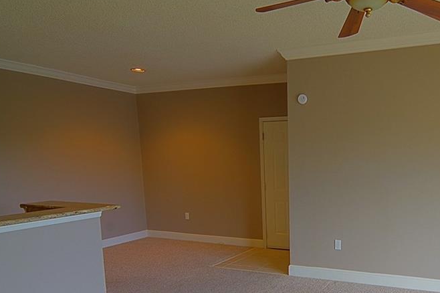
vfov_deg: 45.1
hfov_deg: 61.6
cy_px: 211
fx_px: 342
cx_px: 332
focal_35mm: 28
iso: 400
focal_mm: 12
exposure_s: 1/30
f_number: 7.1
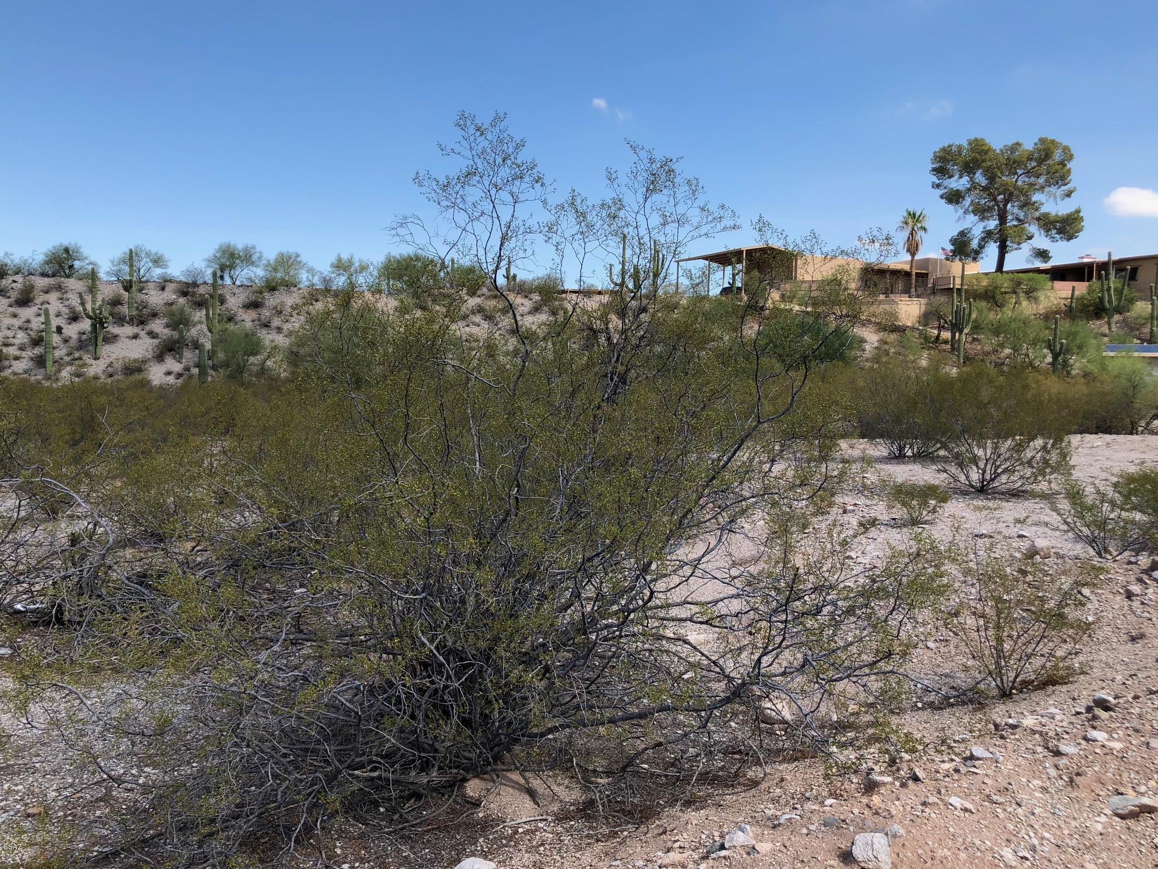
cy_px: 426
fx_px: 970
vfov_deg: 48.2
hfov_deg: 61.6
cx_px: 565
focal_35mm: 29
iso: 20
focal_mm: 3.99
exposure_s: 1/1171
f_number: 1.8
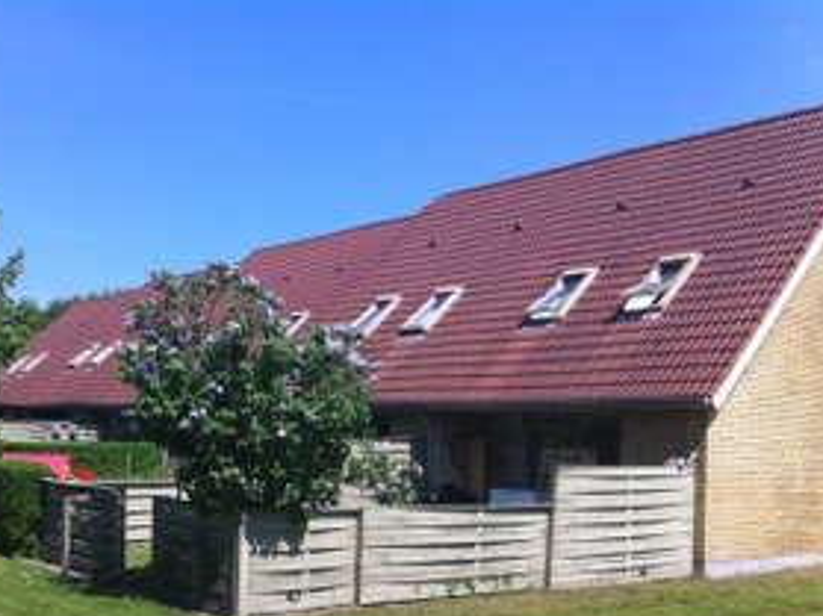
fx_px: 1117
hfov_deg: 40.4
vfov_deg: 30.6
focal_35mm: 47
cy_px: 407
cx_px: 366
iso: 80
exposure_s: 1/1160
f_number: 2.8
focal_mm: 3.85
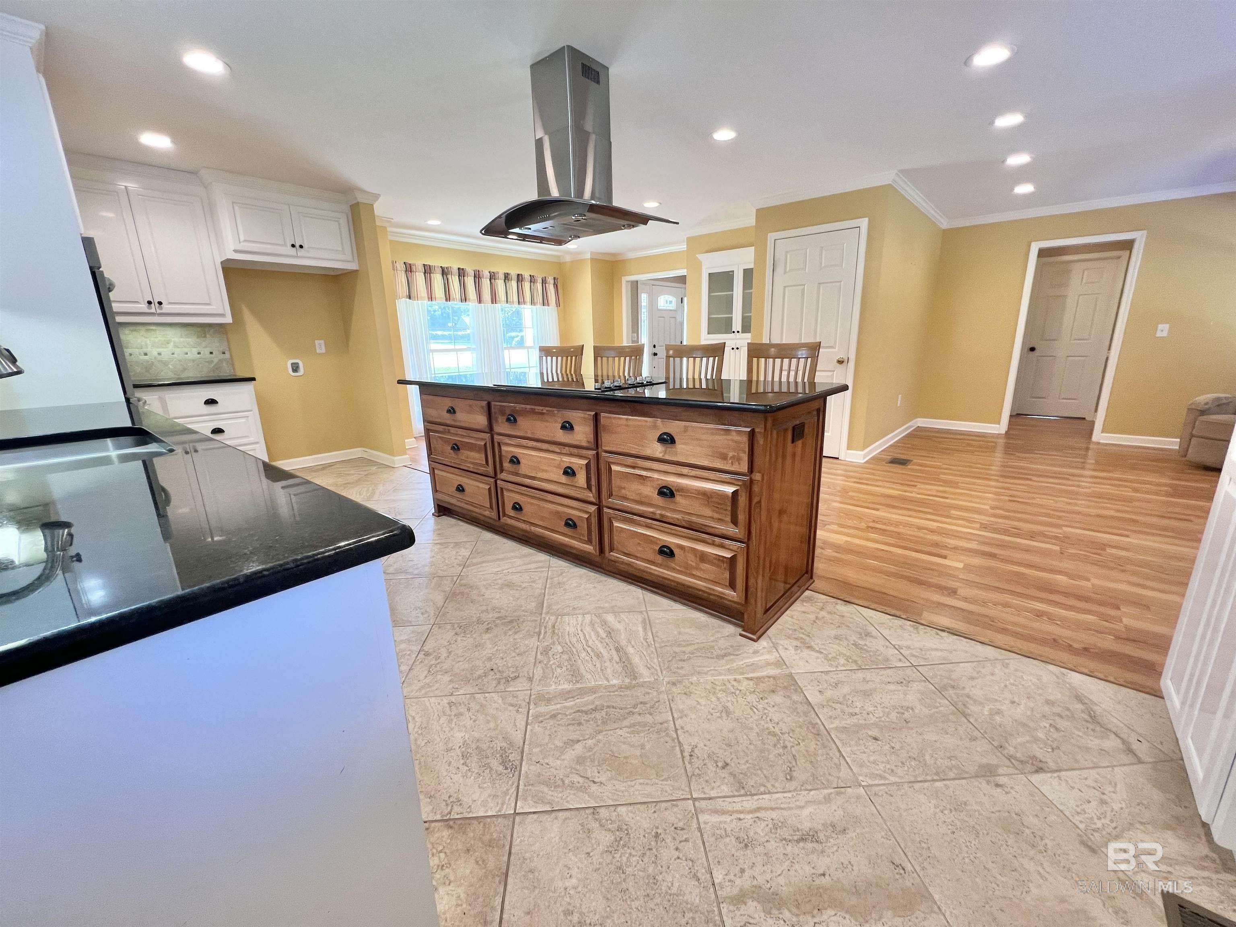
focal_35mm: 13
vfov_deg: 89.9
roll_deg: +1.3
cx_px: 618
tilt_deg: -14.7
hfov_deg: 106.2
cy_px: 464
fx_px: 464
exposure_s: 1/60
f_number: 1.8
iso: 125
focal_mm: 1.57
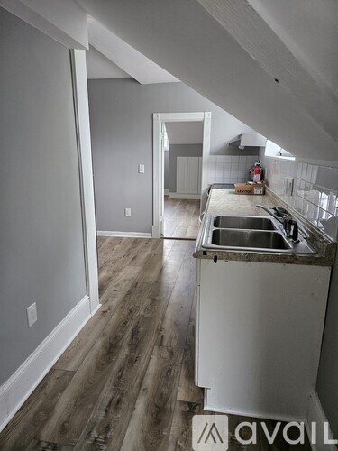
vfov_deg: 73.9
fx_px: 299
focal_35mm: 23
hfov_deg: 58.9
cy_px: 226
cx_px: 169
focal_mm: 5.4
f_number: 1.8
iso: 500
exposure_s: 1/120
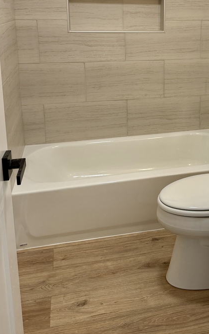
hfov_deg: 30.3
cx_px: 174
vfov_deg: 46.5
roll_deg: -0.5
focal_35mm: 41
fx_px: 373
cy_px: 84
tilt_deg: -10.3
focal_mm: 6.76
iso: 160
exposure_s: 1/120
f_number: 1.78
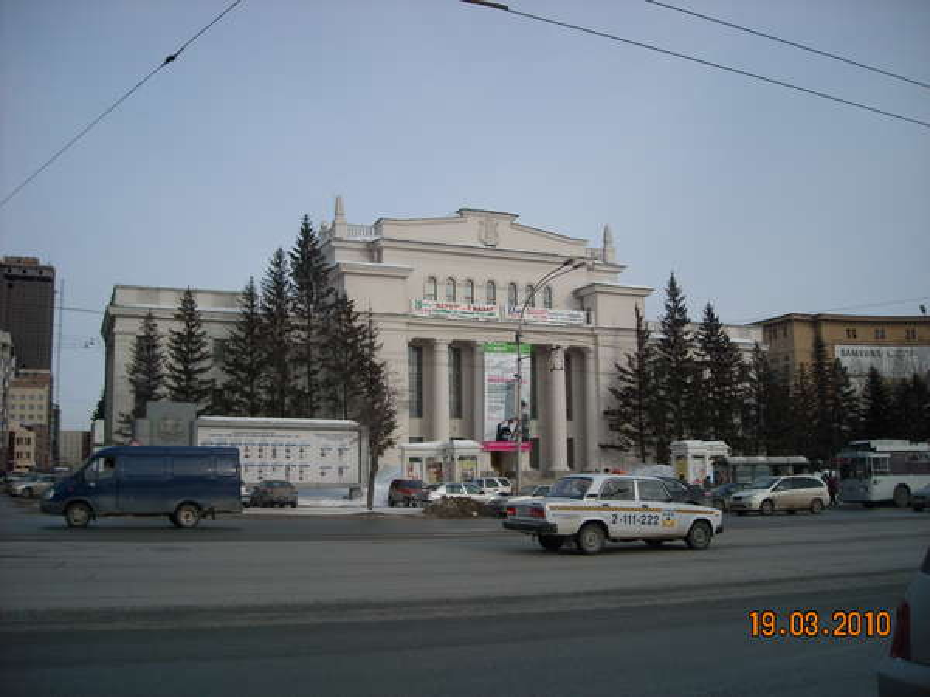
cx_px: 465
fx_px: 940
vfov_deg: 40.7
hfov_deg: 52.6
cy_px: 348
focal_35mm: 35
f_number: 5.6
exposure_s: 1/353
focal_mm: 5.7
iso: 64
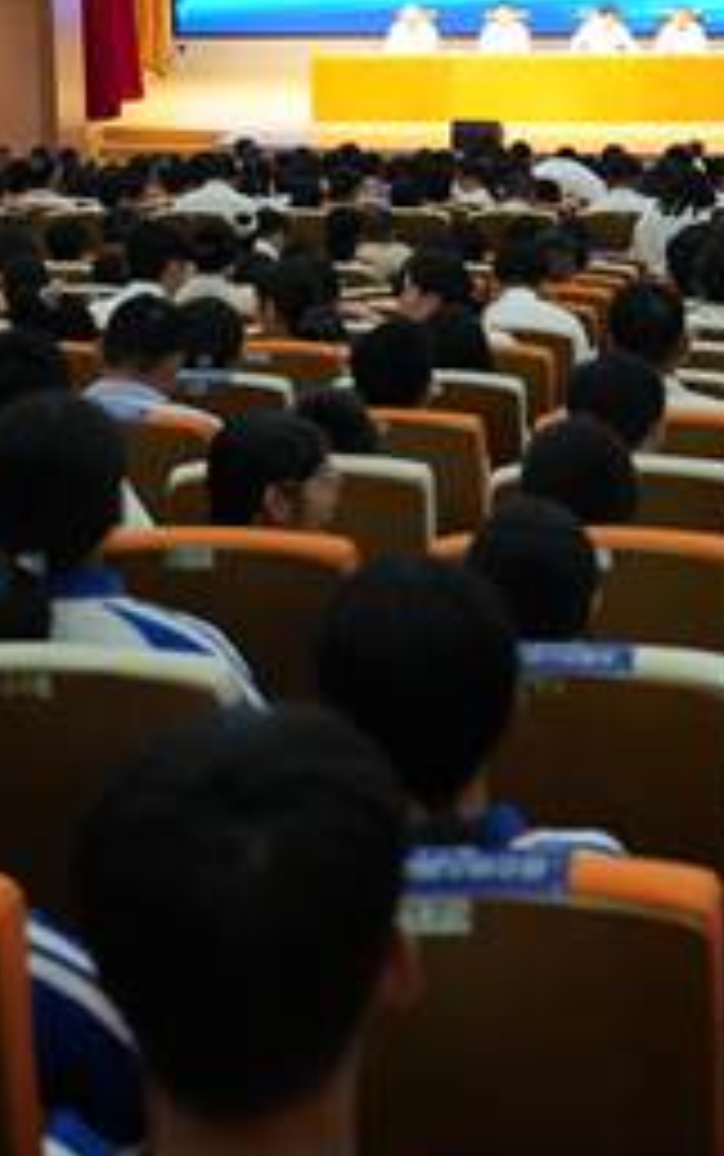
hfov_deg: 13.6
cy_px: 236
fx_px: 2994
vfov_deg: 21.6
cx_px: 751
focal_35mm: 95
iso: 1600
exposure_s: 1/200
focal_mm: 30
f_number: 2.8
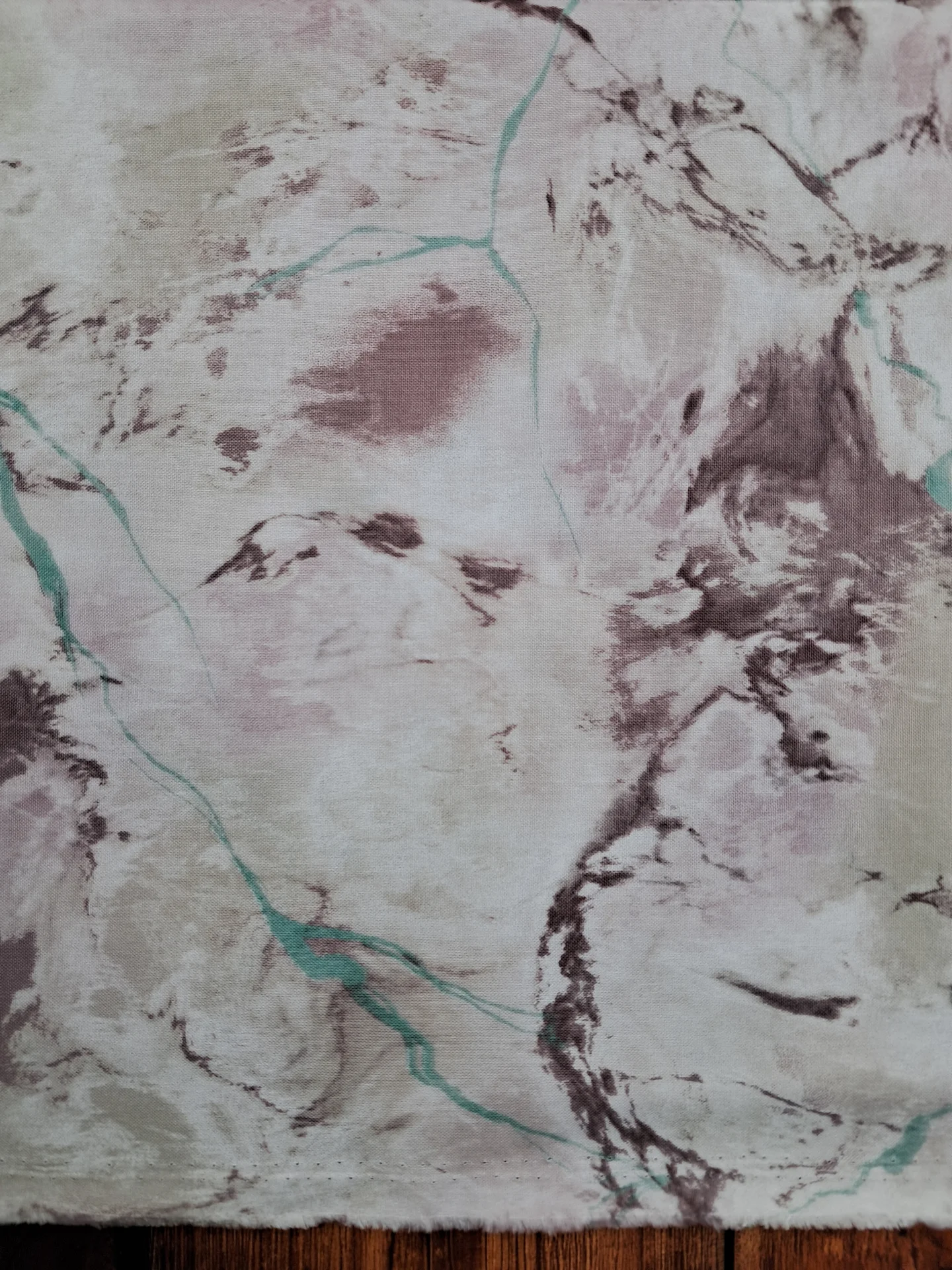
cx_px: 476
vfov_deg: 65.3
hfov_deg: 51.4
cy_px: 635
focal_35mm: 27
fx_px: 990
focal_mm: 4
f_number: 1.8
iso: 50
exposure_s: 1/100
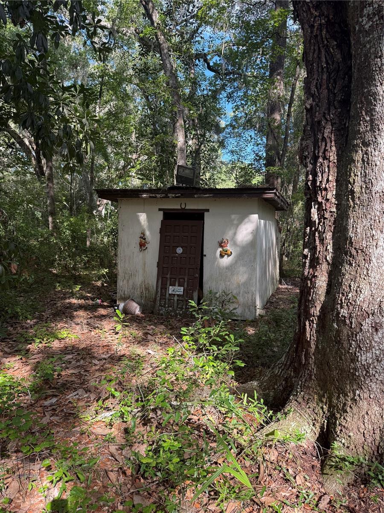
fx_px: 355
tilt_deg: -2.4
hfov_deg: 56.8
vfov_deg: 71.6
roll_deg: -2.9
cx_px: 192
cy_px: 256
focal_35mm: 24
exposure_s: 1/414
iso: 100
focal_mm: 6.76
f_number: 1.78
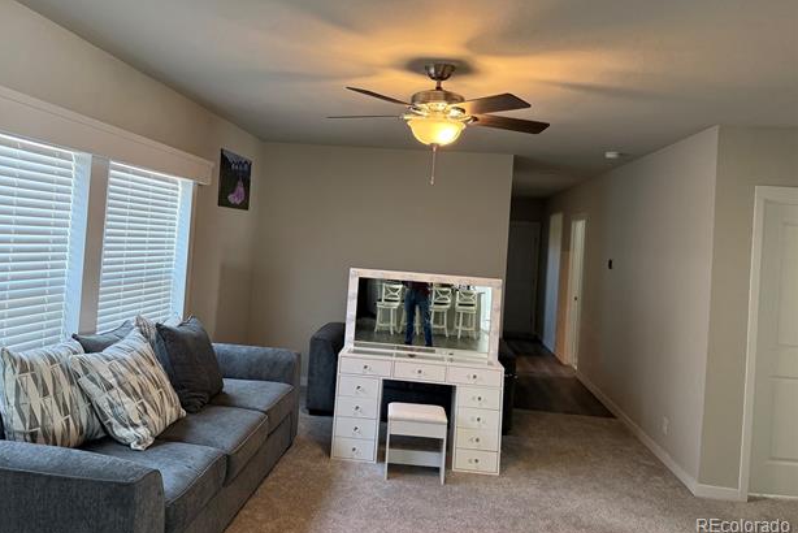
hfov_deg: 69.3
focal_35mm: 26
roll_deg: -3.7
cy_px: 228
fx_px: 577
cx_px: 383
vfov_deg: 49.4
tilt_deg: +0.4
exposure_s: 1/60
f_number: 1.78
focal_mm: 6.76
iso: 200
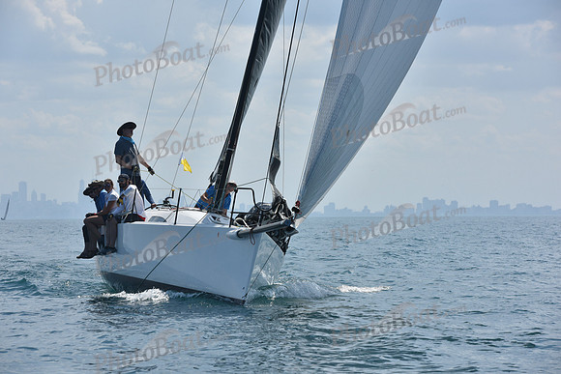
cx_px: 280
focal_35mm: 140
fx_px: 2182
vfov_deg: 9.8
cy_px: 187
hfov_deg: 14.7
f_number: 9
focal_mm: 140
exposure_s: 1/1250
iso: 250
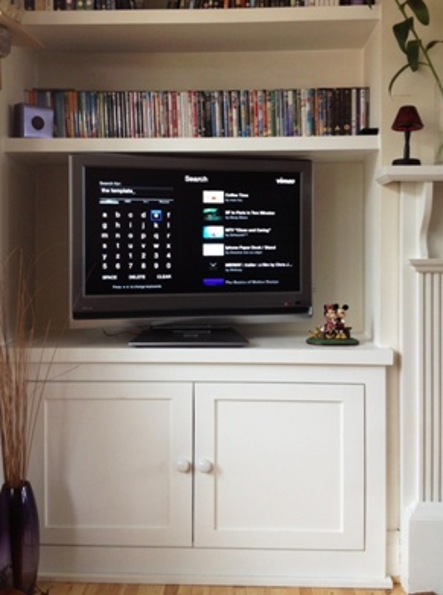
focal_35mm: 43
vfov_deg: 43.8
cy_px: 243
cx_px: 216
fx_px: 737
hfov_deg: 33.4
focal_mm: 4.28
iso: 64
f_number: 2.4
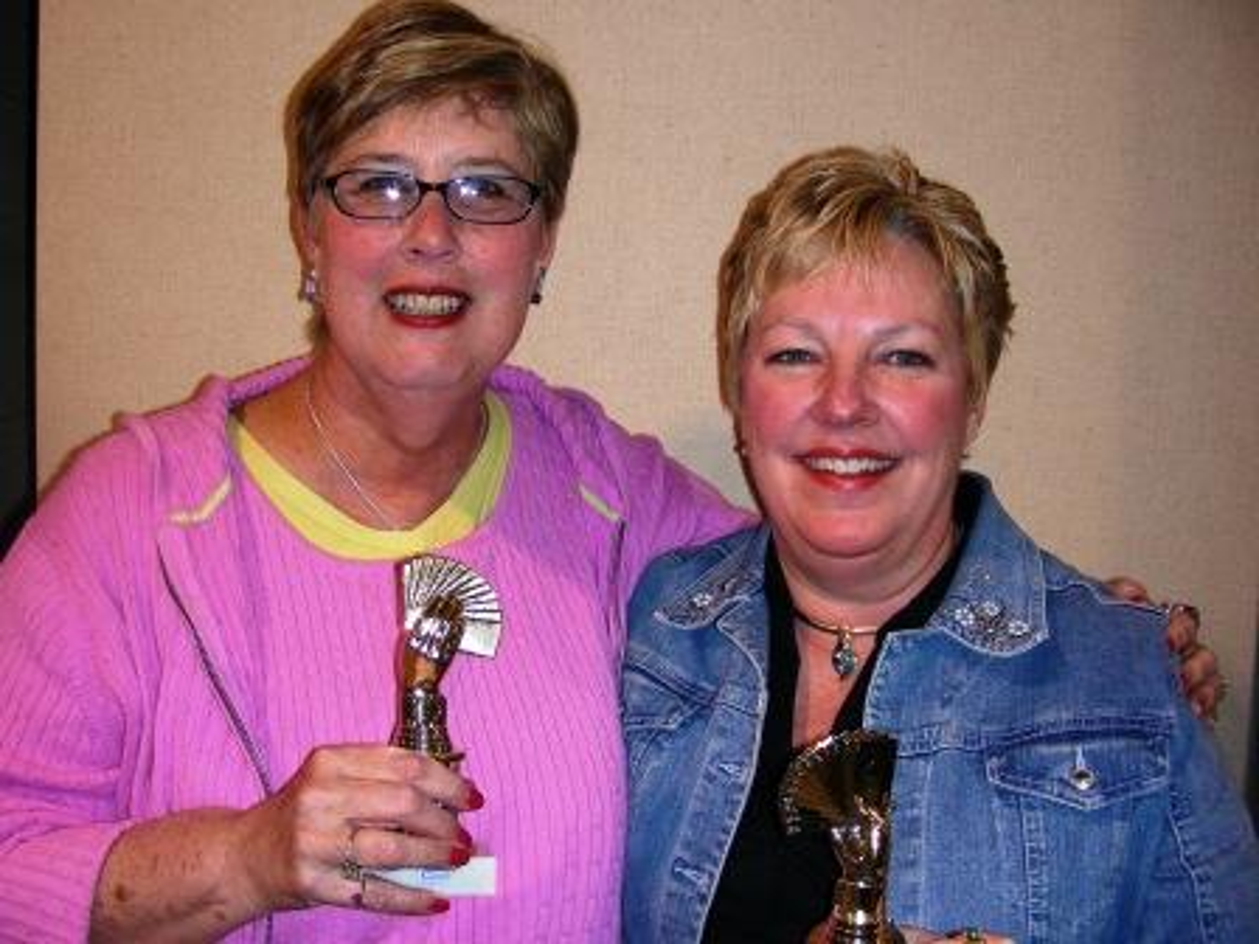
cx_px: 630
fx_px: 1382
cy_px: 472
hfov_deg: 49.0
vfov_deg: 37.7
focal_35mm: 38
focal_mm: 6.3
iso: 50
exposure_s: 1/60.1
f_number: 3.5
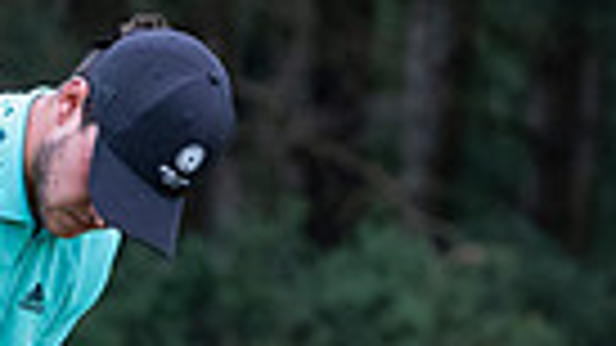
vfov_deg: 1.1
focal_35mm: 1131
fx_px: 18470
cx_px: -544
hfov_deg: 1.9
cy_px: 640
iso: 1600
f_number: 5.6
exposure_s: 1/1000
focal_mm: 170
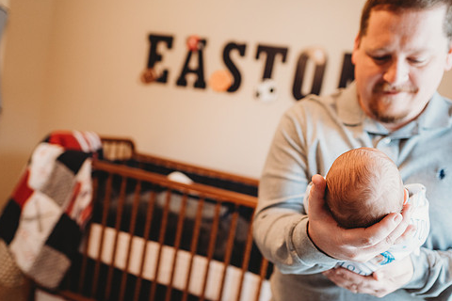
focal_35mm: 29
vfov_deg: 44.9
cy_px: 170
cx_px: 232
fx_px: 364
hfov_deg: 63.6
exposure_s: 1/160
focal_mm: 24
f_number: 2.2
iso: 500
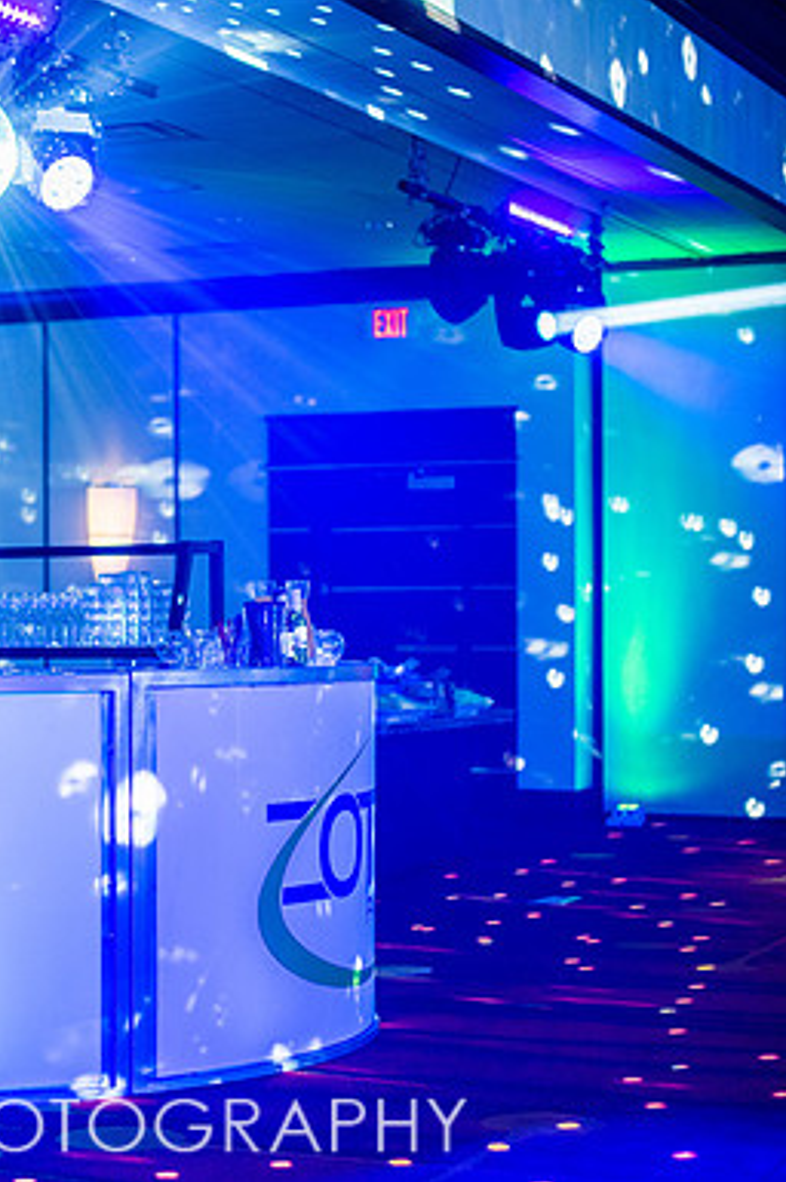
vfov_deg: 25.1
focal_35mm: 81
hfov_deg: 16.5
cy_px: 612
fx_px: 2657
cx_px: -9
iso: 800
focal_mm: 50
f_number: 2.2
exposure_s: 1/400
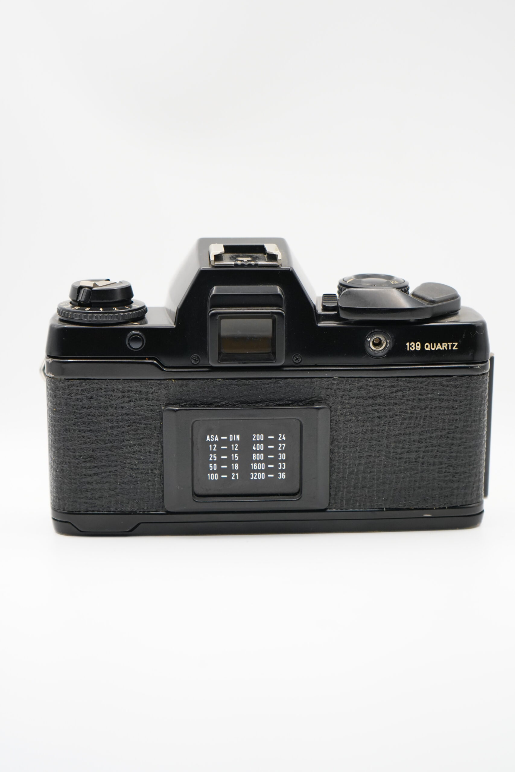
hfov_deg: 20.9
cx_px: 258
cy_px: 386
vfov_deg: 31.0
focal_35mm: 65
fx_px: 1394
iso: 2000
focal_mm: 65
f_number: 5.6
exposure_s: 1/250
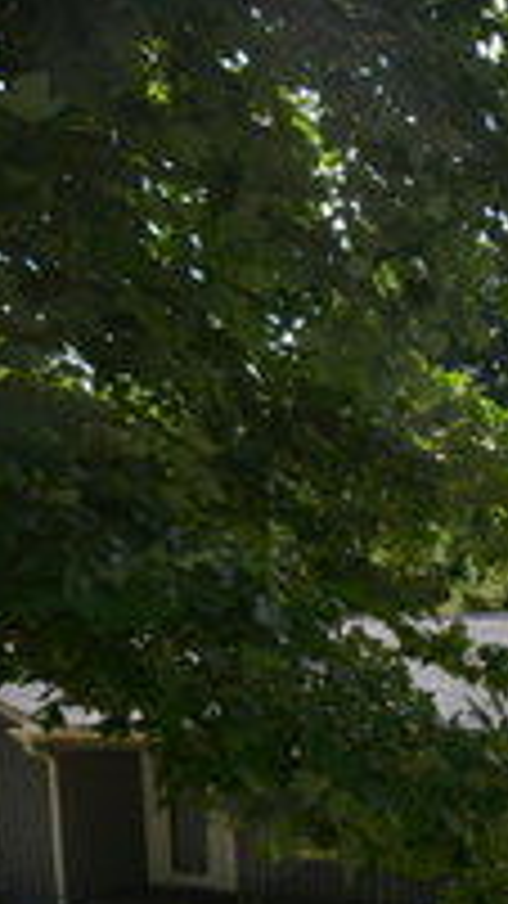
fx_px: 958
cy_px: 758
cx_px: 814
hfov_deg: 22.6
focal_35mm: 40
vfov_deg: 47.0
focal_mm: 10
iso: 100
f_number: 7.1
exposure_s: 1/250
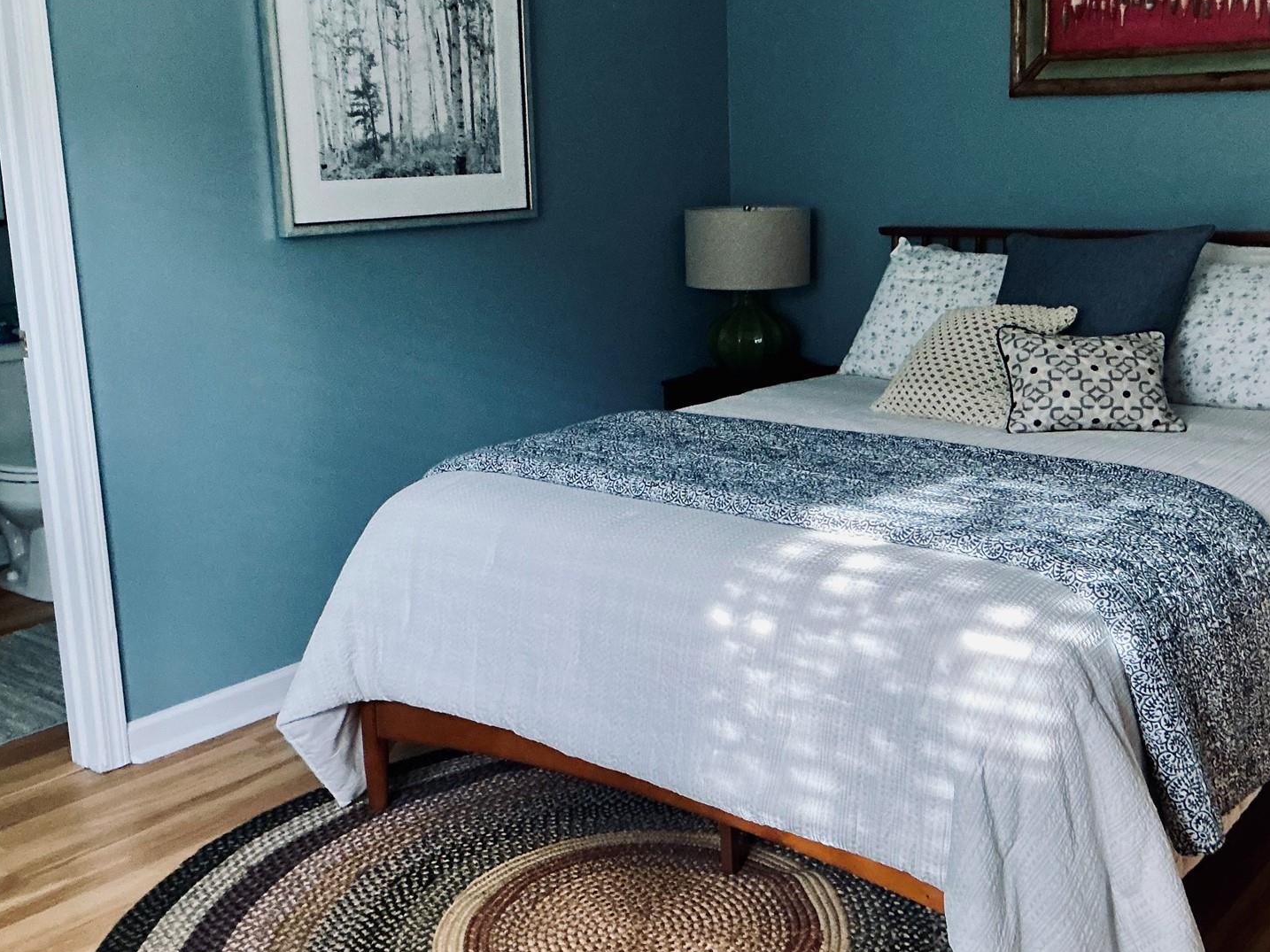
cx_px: 719
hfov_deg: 46.7
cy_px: 451
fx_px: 1467
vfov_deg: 35.9
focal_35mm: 40
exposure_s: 1/40
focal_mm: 3
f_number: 1.8
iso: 250
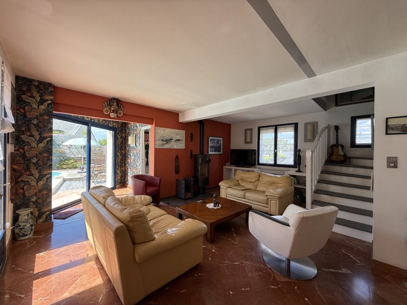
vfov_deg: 85.7
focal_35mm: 14
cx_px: 204
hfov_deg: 102.1
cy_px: 152
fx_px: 165
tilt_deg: -0.2
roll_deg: -0.9
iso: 64
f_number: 2.2
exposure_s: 1/112
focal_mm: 2.22
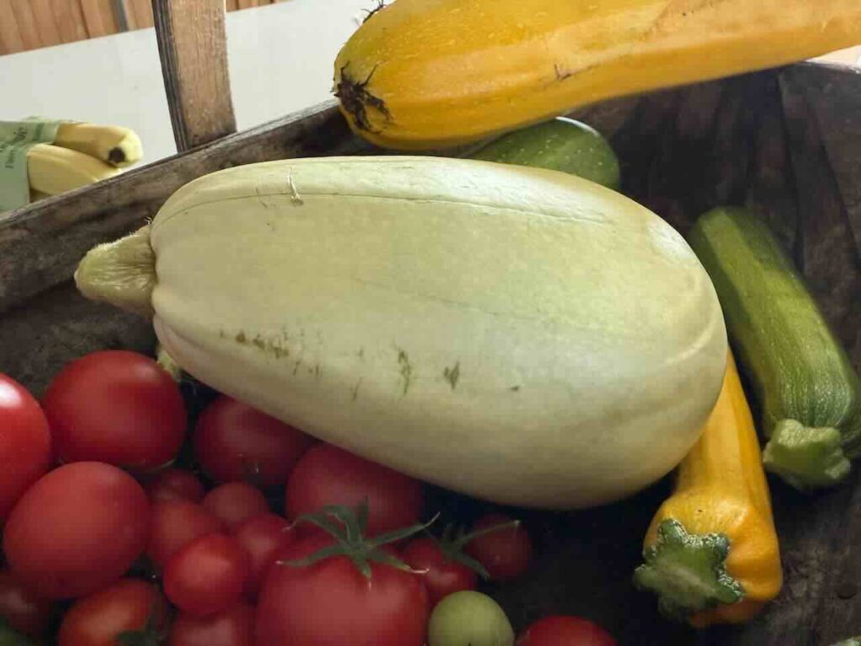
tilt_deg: -39.3
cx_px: 430
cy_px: 323
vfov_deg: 56.8
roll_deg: -2.3
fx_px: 597
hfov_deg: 71.6
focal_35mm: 24
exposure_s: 1/99
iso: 320
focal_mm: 2.22
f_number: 2.2
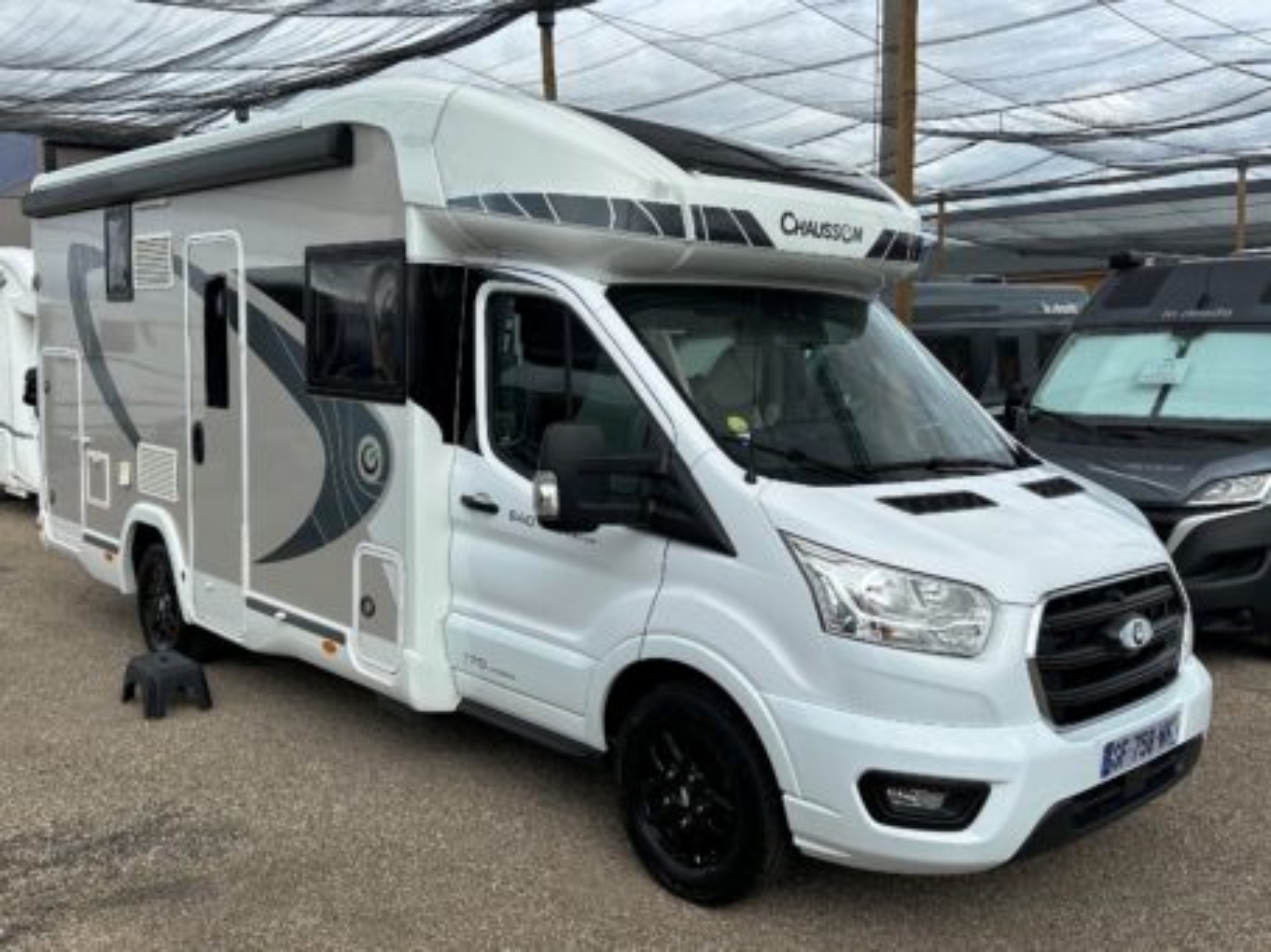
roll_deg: +1.1
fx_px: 881
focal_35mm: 24
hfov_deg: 71.6
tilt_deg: -7.3
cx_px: 636
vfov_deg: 56.8
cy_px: 476
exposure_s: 1/3597
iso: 80
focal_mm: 6.86
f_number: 1.78
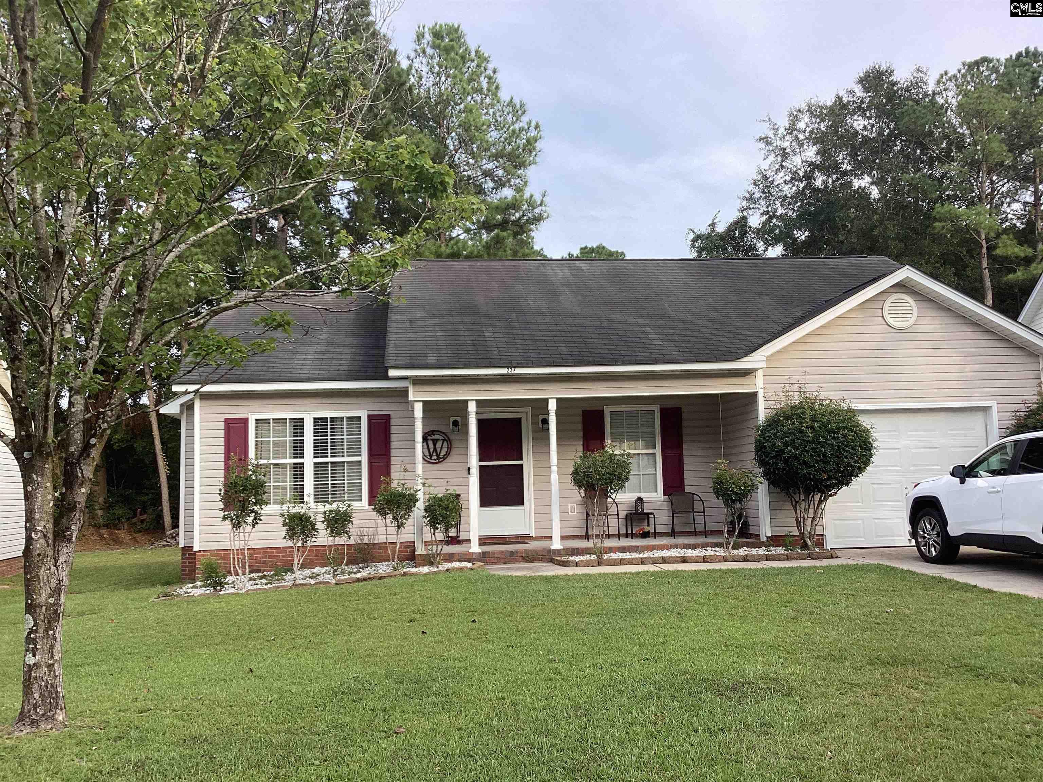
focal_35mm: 31
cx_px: 522
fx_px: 934
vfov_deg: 45.4
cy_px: 391
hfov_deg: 58.4
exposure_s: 1/193
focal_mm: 3.3
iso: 25
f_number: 2.4
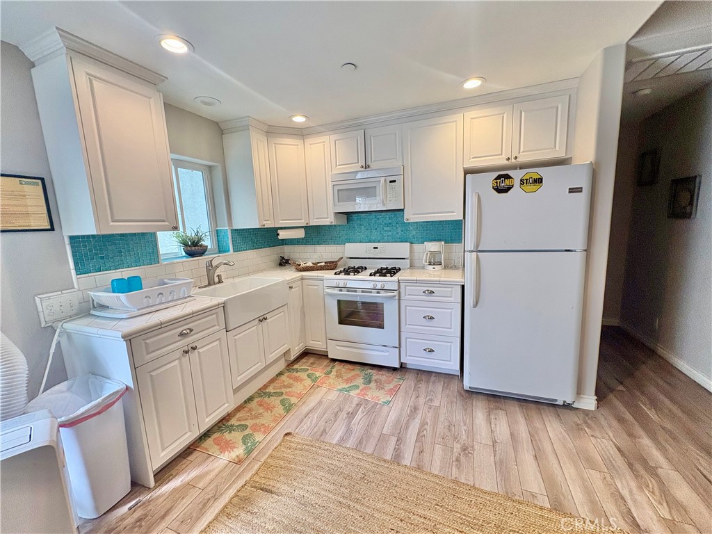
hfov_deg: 102.1
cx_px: 356
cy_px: 267
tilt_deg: -8.1
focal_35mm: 14
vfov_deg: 85.7
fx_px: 288
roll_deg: +2.8
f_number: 2.2
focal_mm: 2.22
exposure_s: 1/120
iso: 125
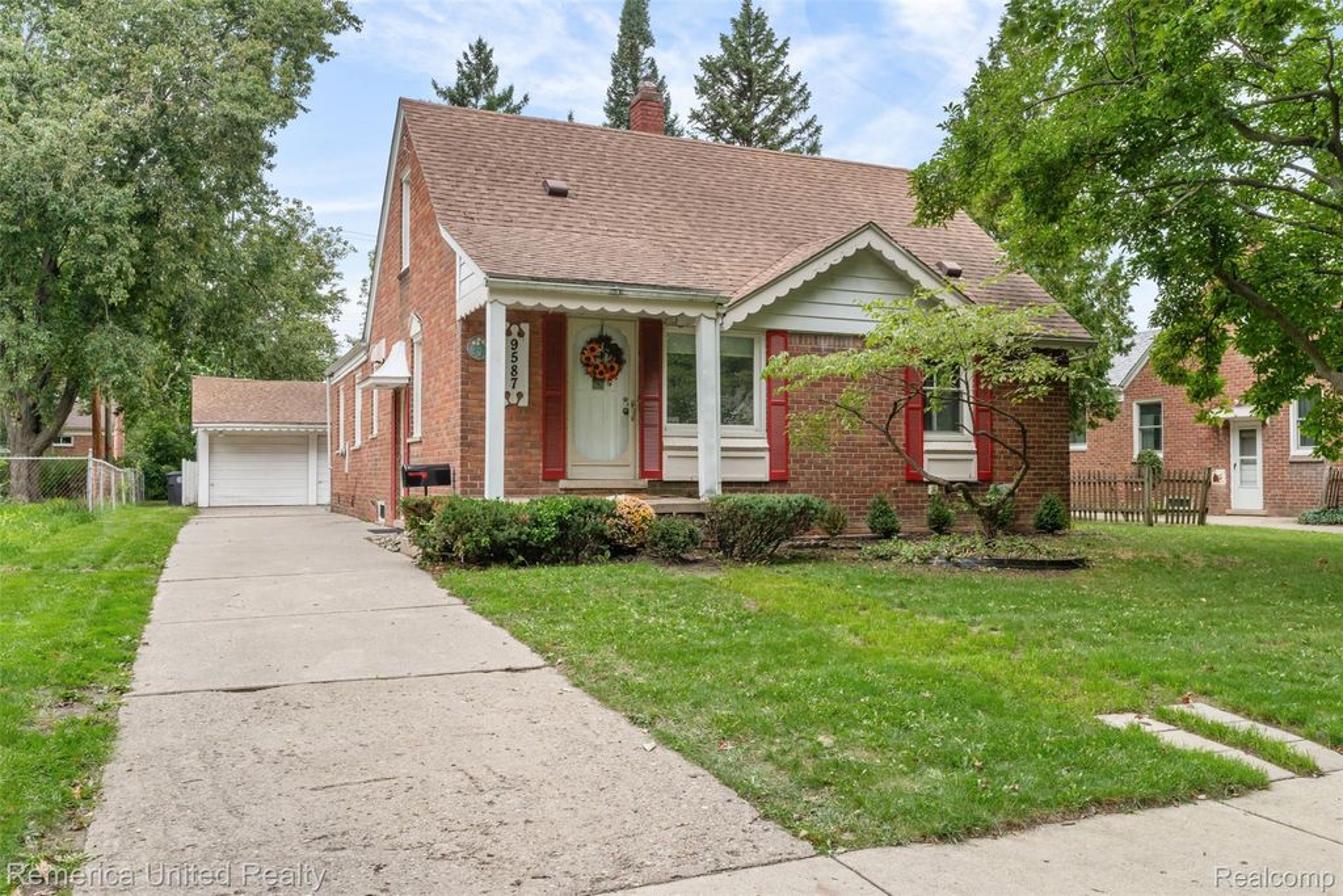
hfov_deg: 65.5
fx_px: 1045
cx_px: 672
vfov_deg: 46.4
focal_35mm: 28
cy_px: 448
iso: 400
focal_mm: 28
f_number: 9
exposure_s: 1/60
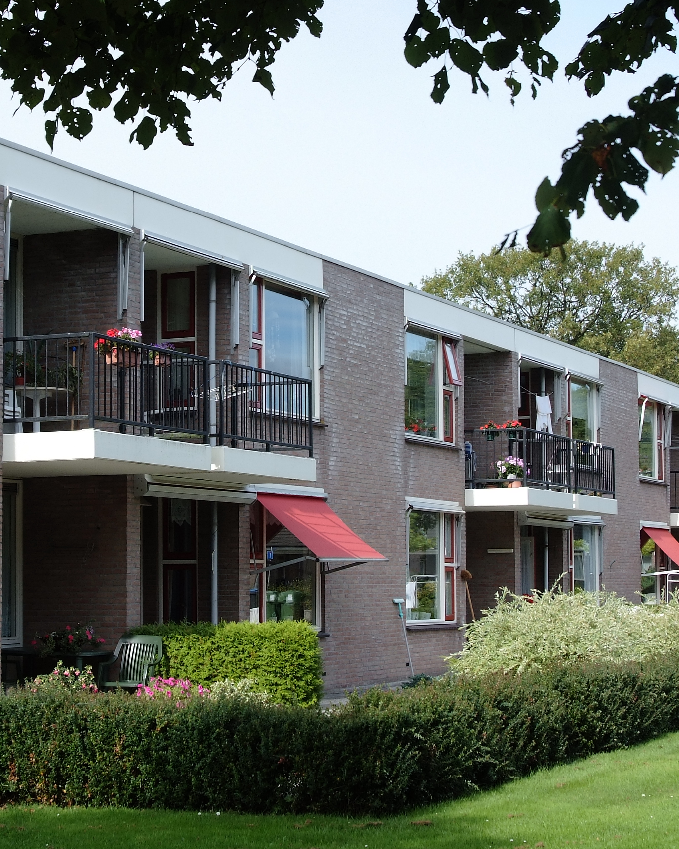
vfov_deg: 23.0
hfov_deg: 18.5
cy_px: 440
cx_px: 297
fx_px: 2085
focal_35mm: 83
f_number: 6.3
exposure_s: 1/142
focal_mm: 35
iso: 200
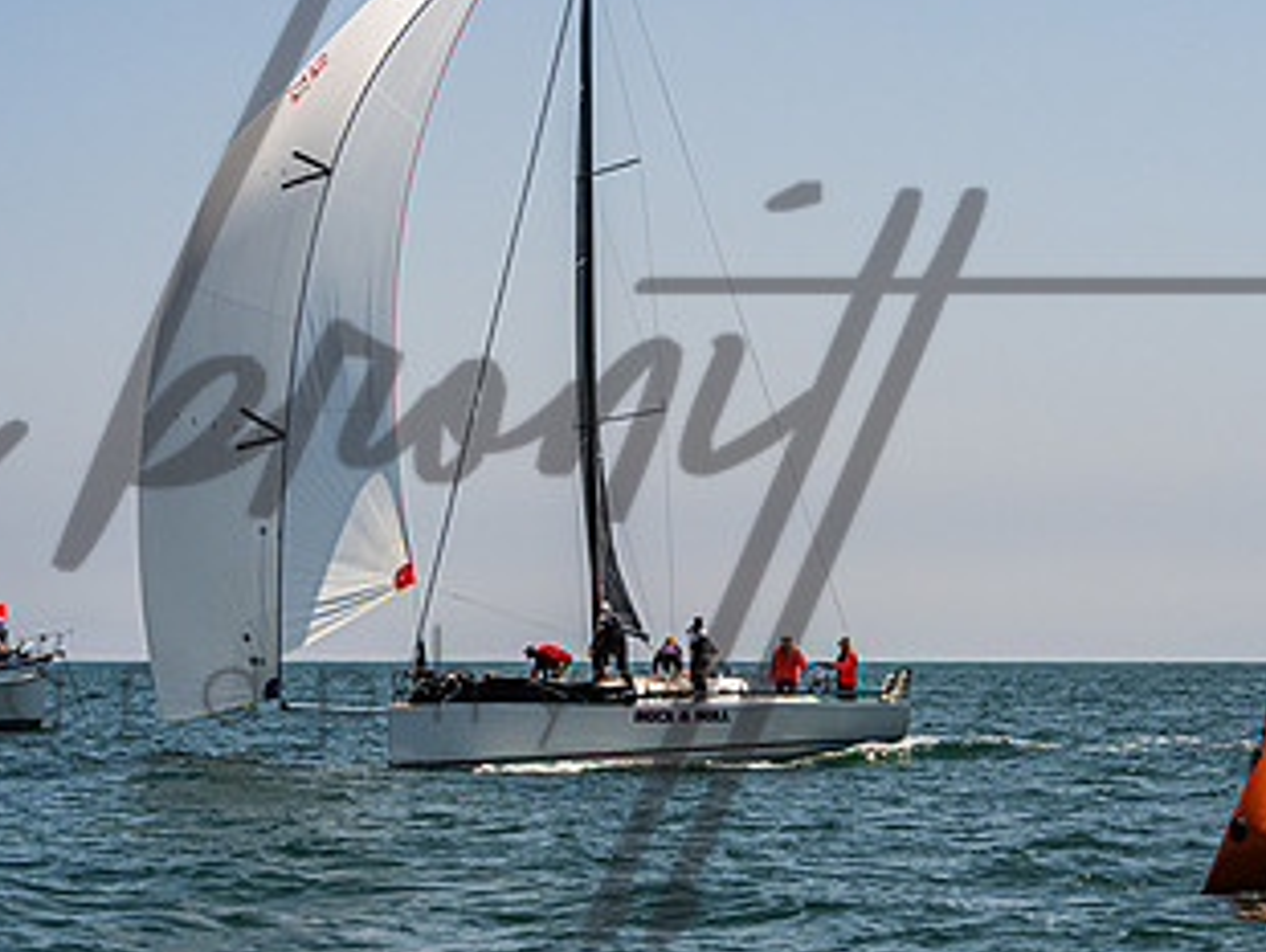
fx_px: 3916
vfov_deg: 13.8
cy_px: 403
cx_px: 689
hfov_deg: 18.4
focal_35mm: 107
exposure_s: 1/3200
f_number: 8
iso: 500
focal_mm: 44
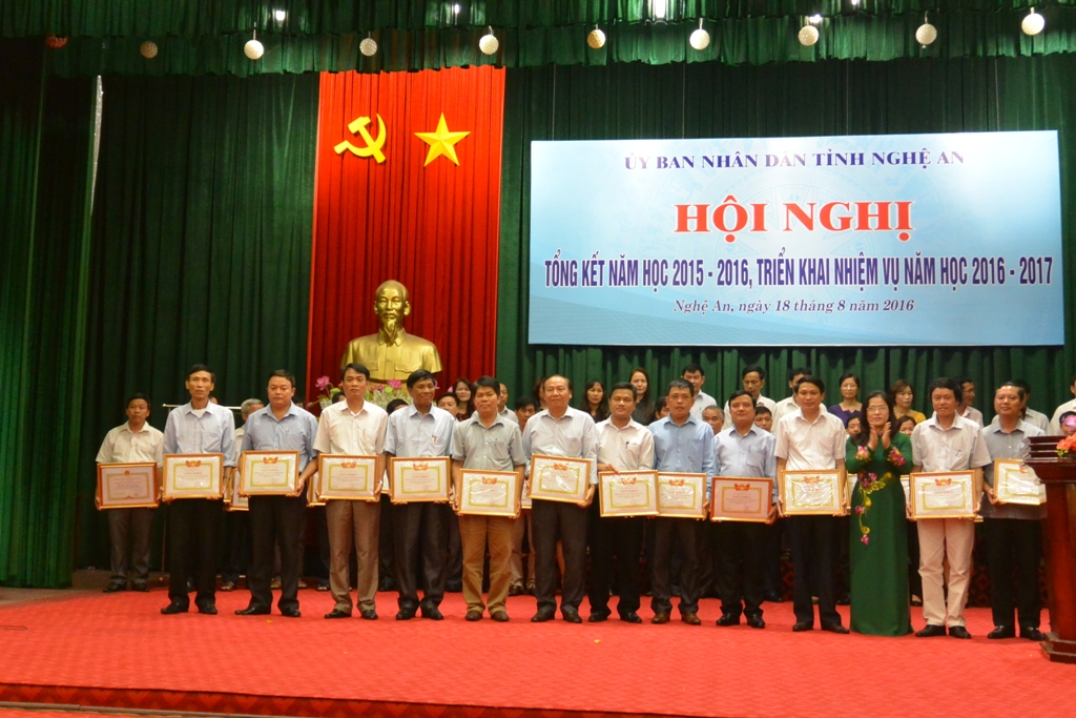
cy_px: 359
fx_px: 1166
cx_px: 538
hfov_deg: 49.5
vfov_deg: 34.2
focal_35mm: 39
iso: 1000
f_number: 4
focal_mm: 14.5
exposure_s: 1/30
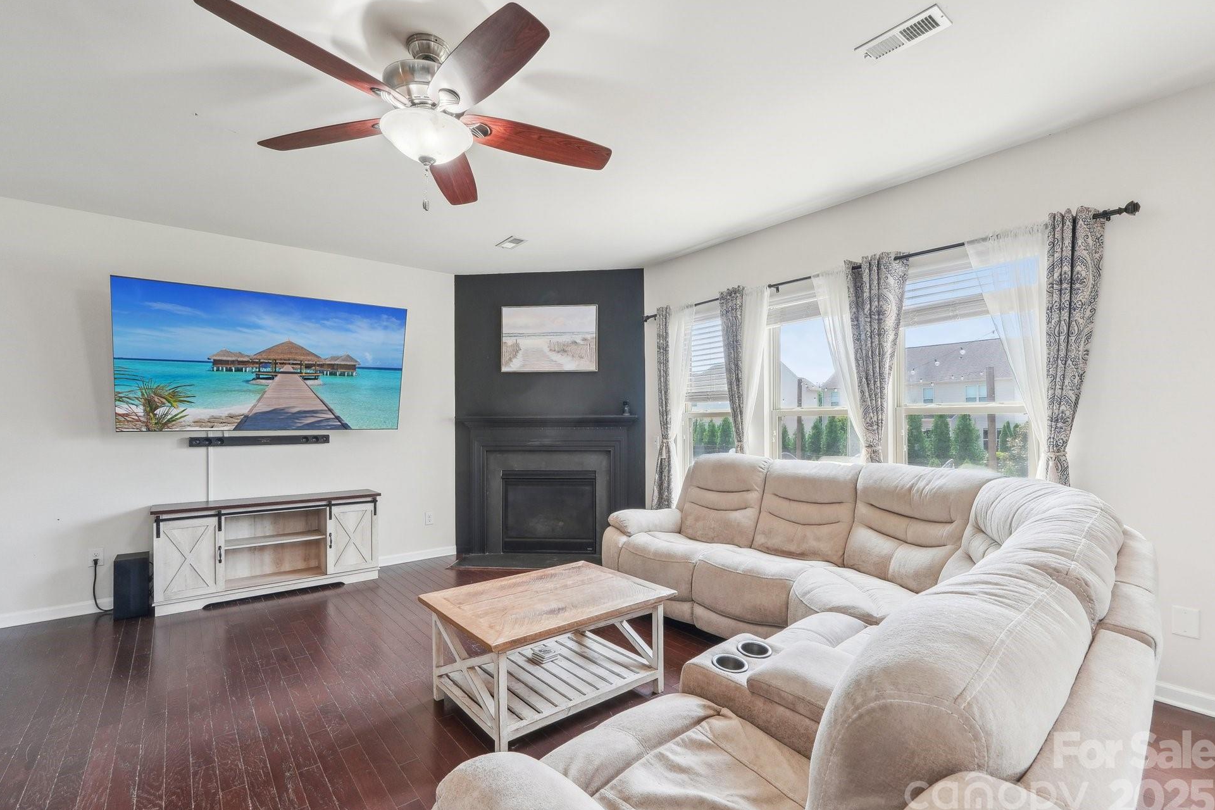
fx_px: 540
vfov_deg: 73.7
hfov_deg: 96.7
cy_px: 419
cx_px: 614
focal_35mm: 16
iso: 400
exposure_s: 1/30
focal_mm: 10
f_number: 8
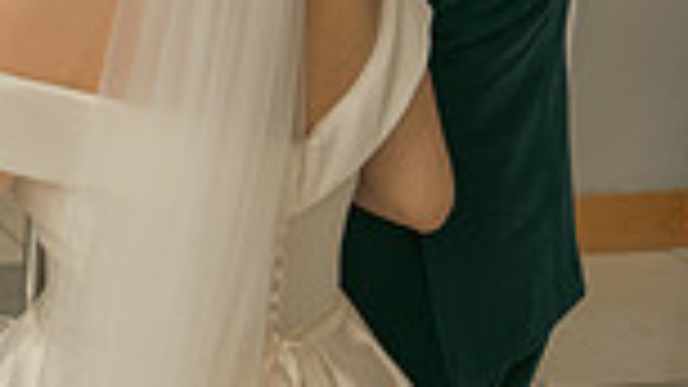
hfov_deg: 17.7
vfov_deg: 11.2
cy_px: -2
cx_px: -369
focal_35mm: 107
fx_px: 1952
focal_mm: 27
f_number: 3.5
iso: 200
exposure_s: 1/160
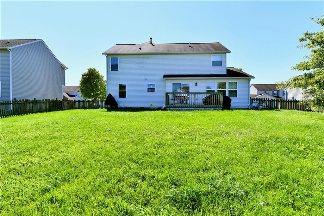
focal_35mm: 22
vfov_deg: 57.2
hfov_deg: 78.6
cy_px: 108
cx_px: 162
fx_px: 198
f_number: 11
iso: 640
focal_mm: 22
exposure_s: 1/500
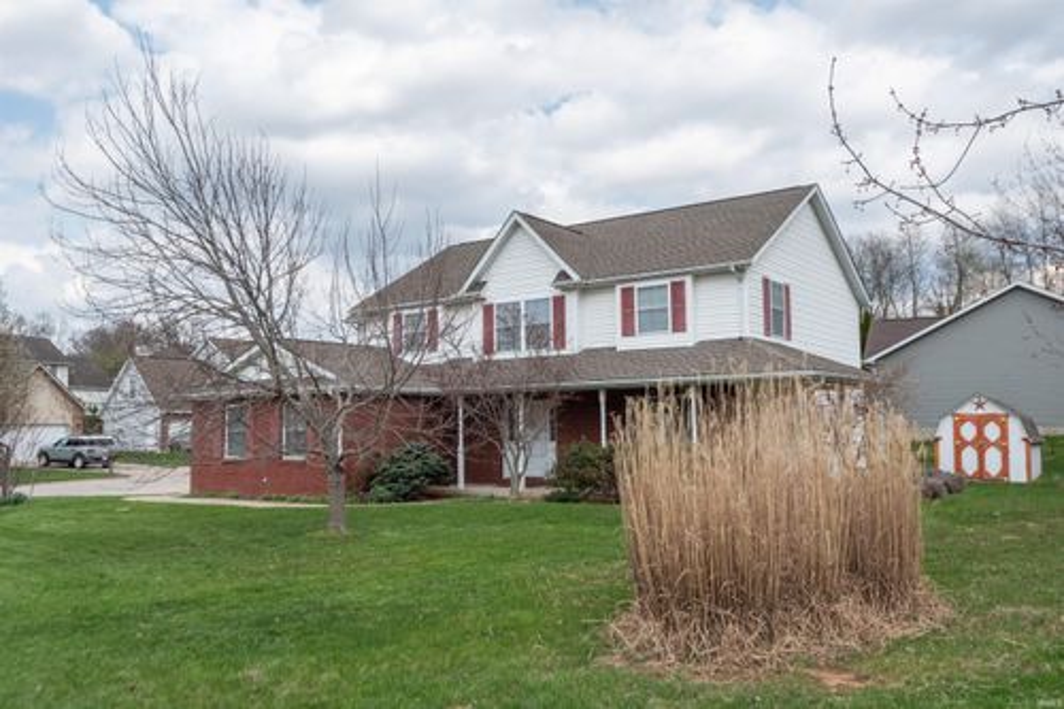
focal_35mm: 30
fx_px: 886
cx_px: 532
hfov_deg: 61.9
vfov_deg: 43.6
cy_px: 354
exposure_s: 1/500
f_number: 5.6
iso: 160
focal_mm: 30
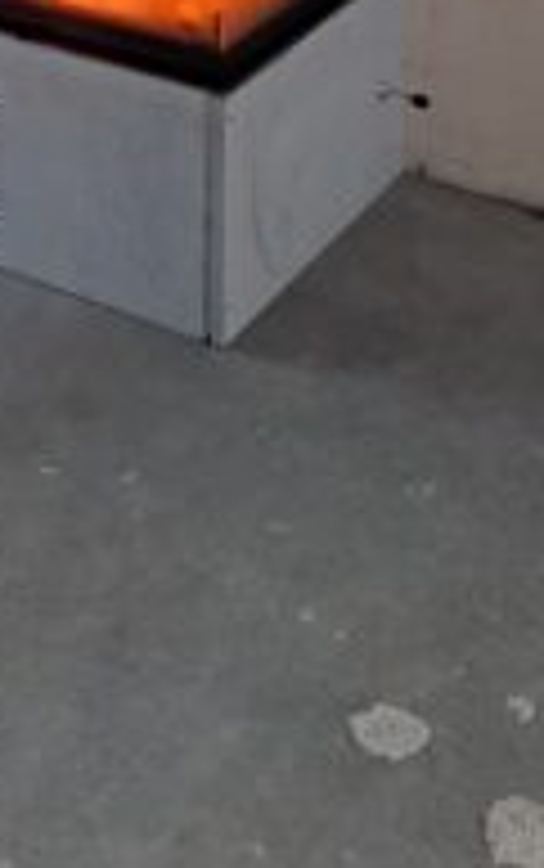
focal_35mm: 79
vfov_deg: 21.7
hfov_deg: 16.3
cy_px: -441
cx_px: 45
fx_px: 1870
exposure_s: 1/50
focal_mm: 5.23
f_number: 1.8
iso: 320
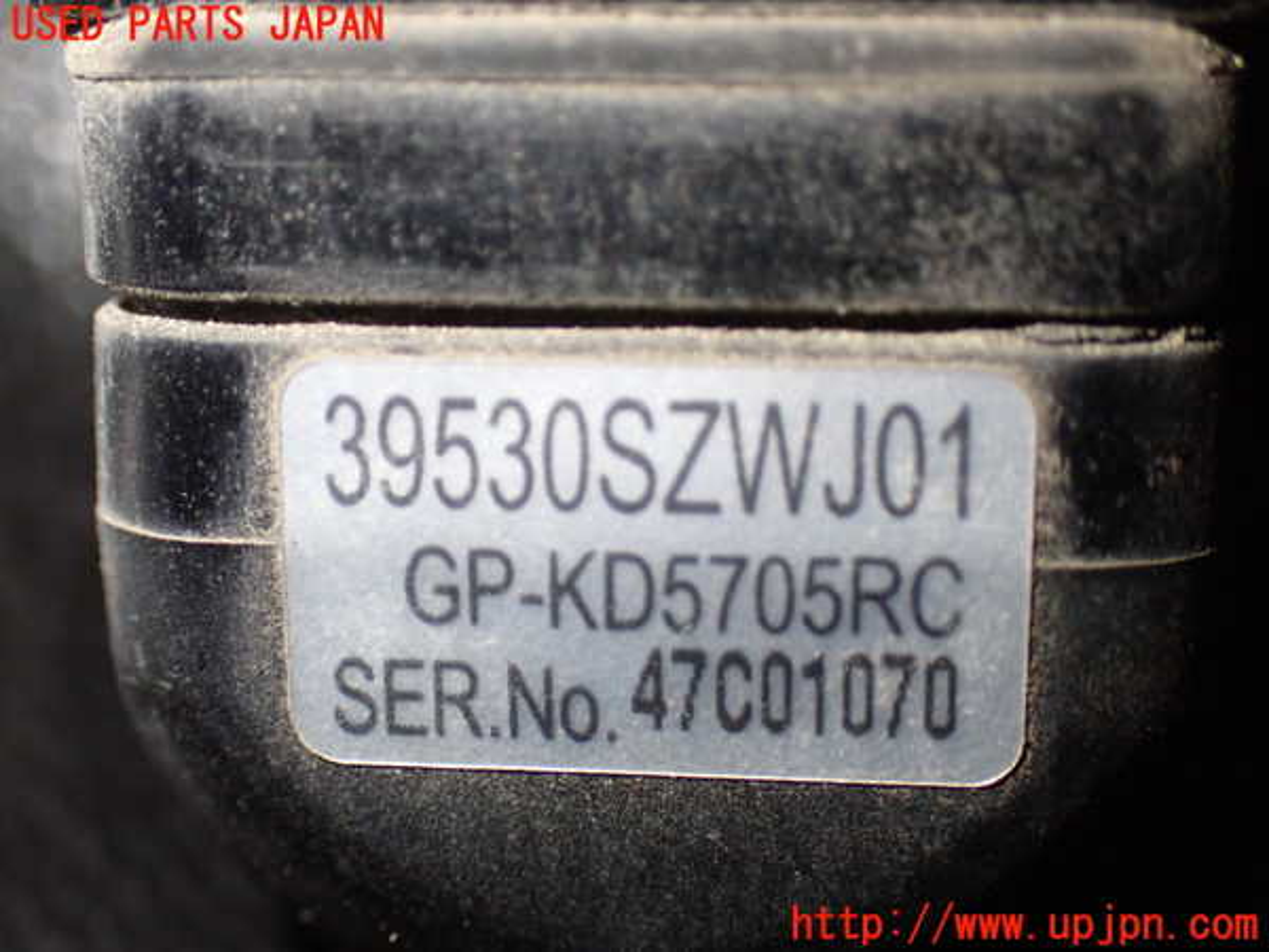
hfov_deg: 33.2
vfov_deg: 25.2
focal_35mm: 58
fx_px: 2126
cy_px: 476
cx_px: 634
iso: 800
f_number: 3.5
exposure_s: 1/125
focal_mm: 10.35
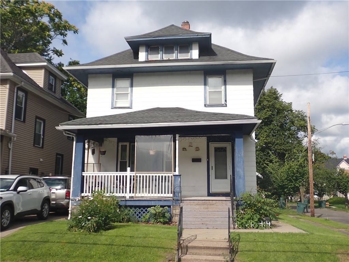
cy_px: 131
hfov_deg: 51.4
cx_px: 174
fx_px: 363
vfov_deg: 39.7
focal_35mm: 36
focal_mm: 6.37
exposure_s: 1/250
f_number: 7.1
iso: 100
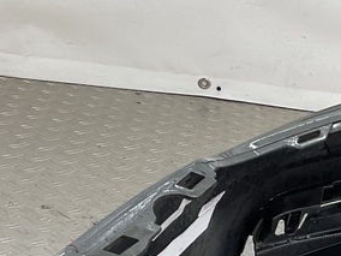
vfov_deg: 13.8
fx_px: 1015
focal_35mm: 103
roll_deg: -12.5
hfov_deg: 18.0
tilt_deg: -31.5
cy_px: 339
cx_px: 425
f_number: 1.8
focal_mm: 3
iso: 32
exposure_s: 1/120
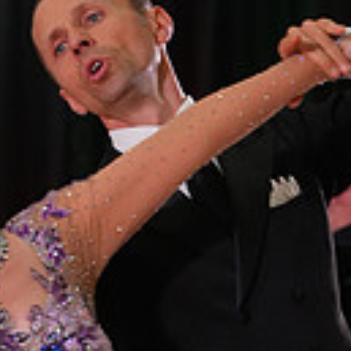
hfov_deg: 3.8
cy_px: 544
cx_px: 34
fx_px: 5300
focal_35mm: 462
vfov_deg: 3.8
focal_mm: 121
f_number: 6.3
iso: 3200
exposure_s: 1/200
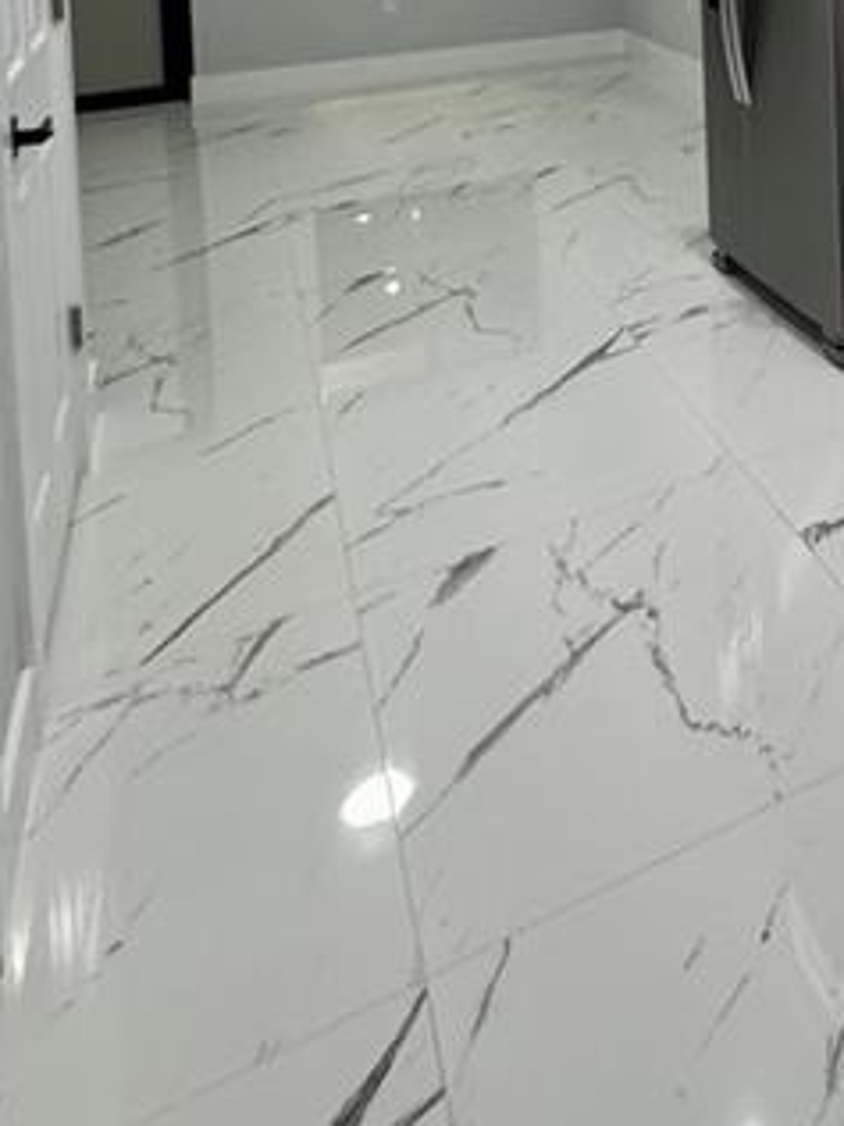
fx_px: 1105
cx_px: 823
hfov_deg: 37.8
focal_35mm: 34
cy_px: -128
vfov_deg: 42.0
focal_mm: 2.22
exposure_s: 1/120
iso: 320
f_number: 2.2
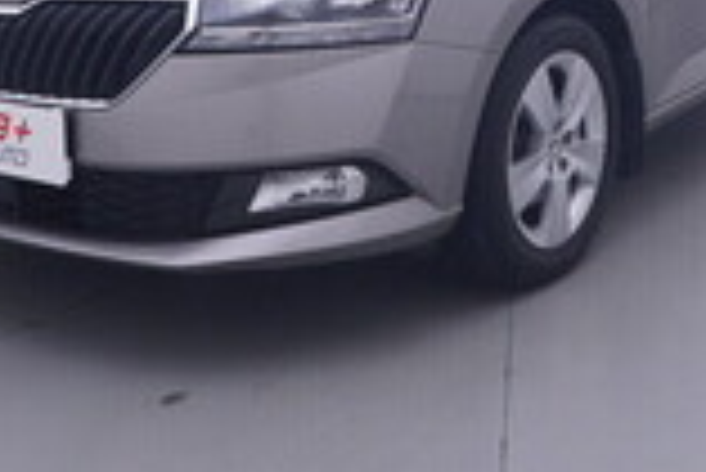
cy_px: -196
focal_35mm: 79
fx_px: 1546
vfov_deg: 16.2
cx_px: 582
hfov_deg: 25.2
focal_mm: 15
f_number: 5
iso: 200
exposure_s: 1/80
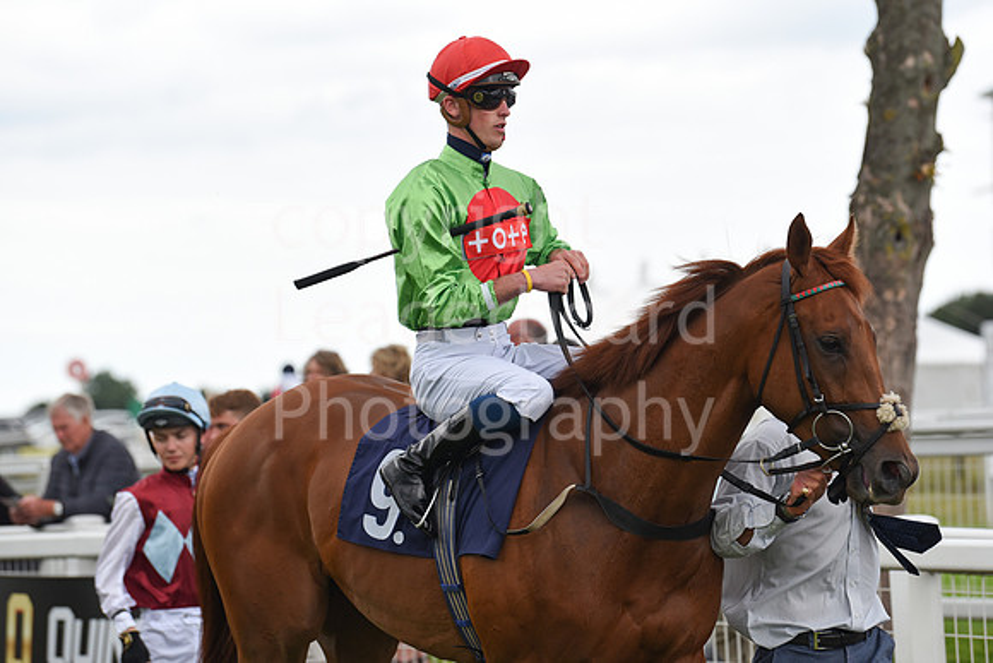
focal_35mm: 160
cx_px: 496
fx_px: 4414
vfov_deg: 8.6
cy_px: 332
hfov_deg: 12.8
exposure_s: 1/3200
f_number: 4.5
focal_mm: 160
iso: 800
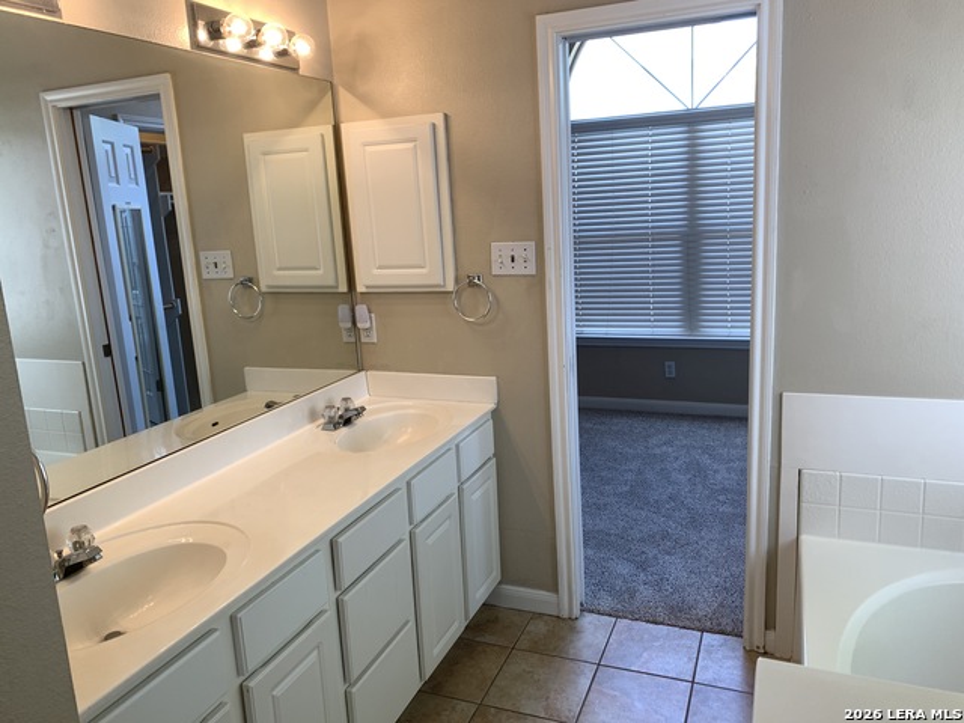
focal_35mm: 26
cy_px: 362
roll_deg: +3.0
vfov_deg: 53.1
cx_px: 482
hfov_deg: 67.3
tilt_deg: -9.2
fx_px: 724
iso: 50
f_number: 1.8
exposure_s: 1/120
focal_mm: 4.25
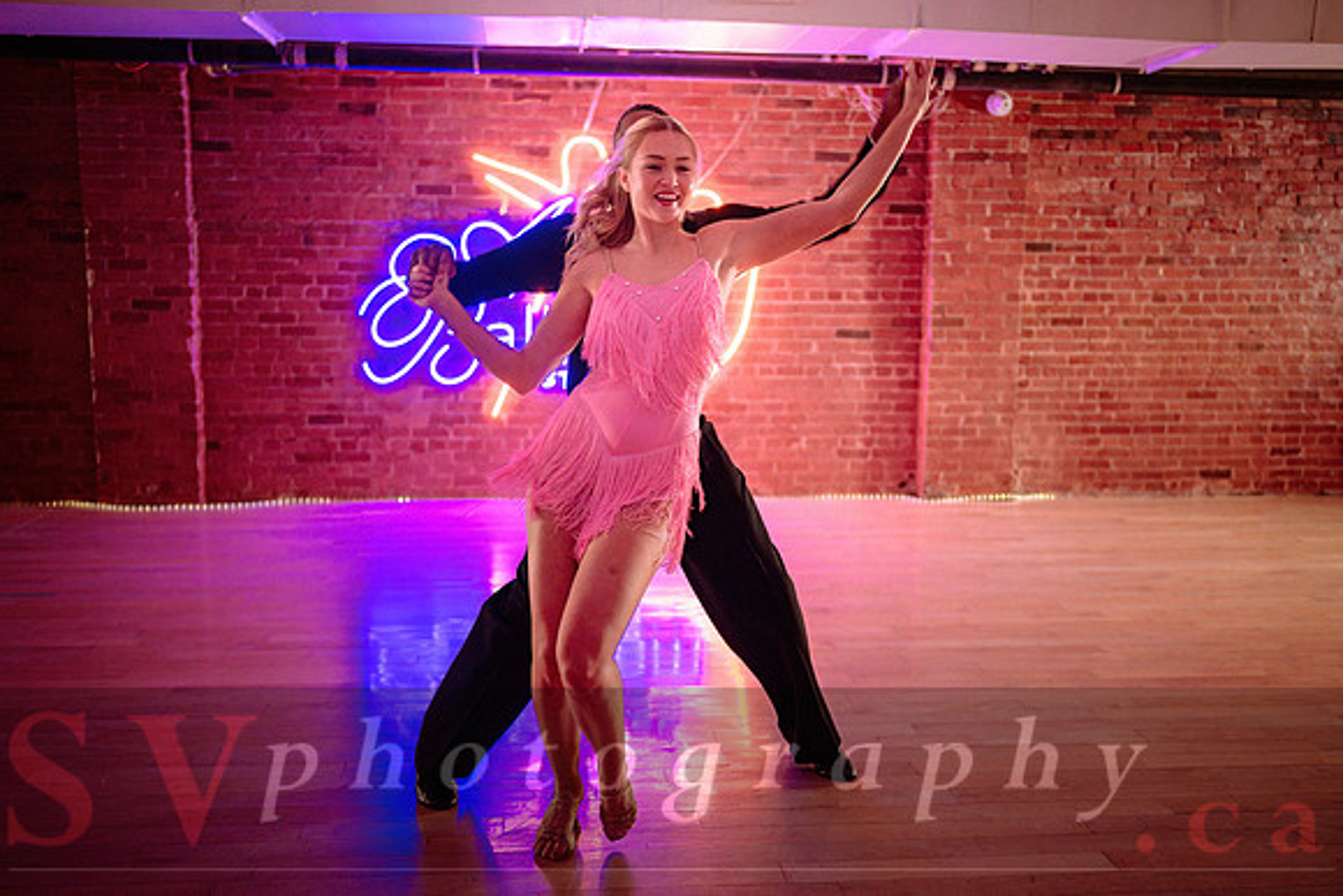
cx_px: 671
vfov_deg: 37.8
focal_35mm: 35
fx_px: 1307
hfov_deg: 54.4
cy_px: 472
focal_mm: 28
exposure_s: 1/250
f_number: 1.4
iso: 2500
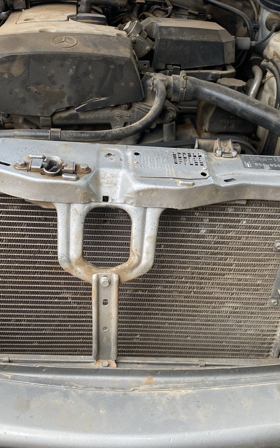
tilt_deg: -30.3
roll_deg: -2.8
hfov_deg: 29.8
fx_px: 525
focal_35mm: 43
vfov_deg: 46.1
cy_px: 191
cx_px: 113
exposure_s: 1/303
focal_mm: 4.25
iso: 32
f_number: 1.8
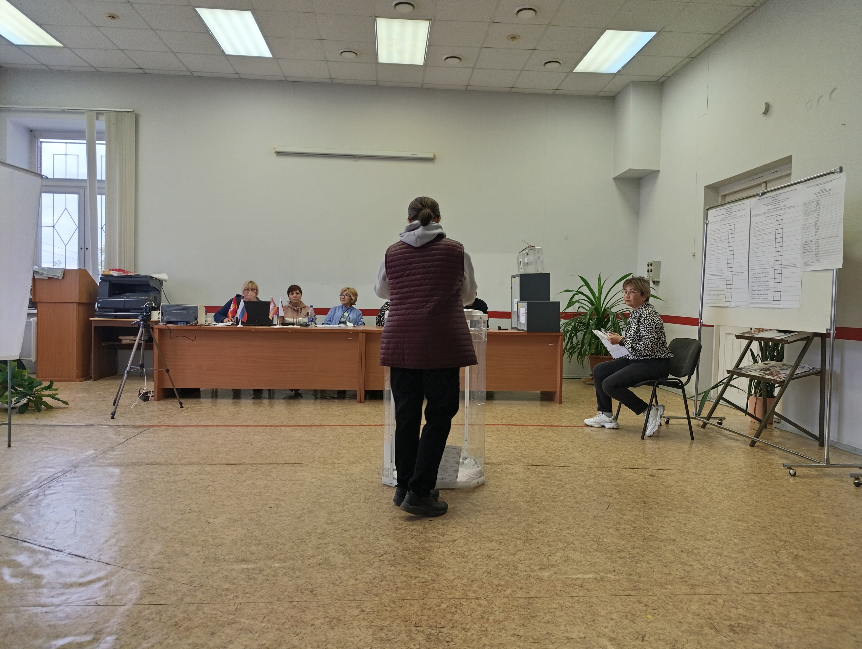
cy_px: 324
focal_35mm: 23
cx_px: 431
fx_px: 574
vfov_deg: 59.0
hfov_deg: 73.8
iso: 640
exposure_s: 1/100
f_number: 1.6
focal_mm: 6.14
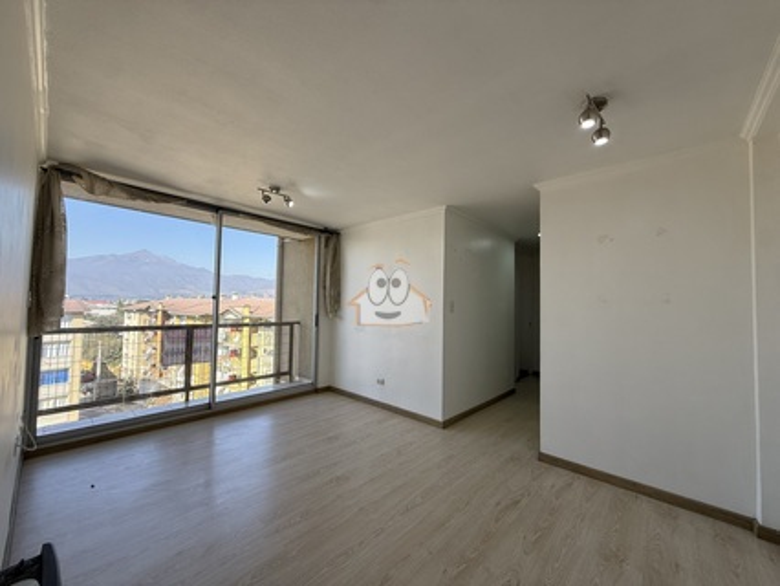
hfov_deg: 102.0
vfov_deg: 85.7
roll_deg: -1.3
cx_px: 390
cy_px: 293
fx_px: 316
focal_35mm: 14
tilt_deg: +2.3
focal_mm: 2.22
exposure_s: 1/458
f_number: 2.2
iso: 64
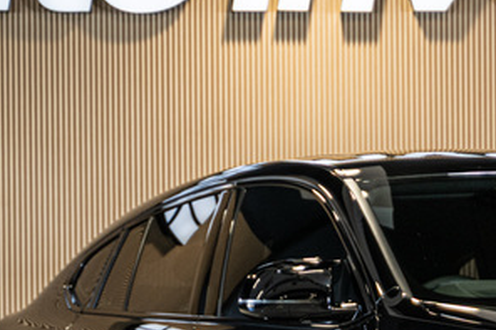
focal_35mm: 259
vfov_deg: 5.3
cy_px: 415
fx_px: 3566
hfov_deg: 7.9
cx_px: 619
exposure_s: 1/160
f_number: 2.8
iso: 400
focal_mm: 75
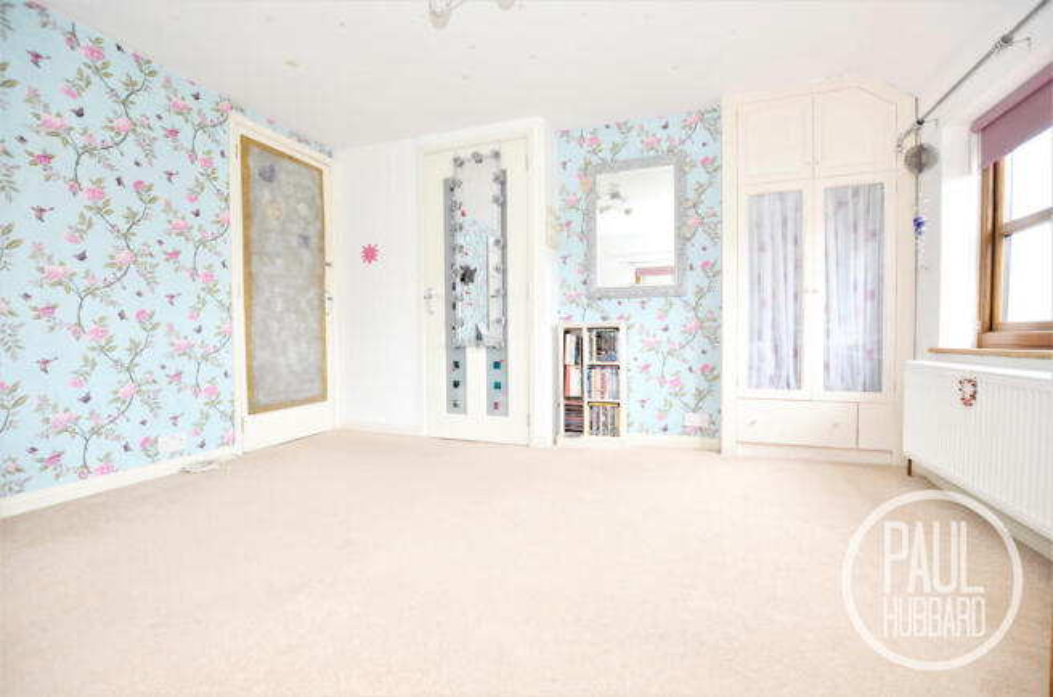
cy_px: 348
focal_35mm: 15
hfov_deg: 100.5
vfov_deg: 77.0
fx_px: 438
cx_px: 526
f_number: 4
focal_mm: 10
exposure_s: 1/60
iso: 800
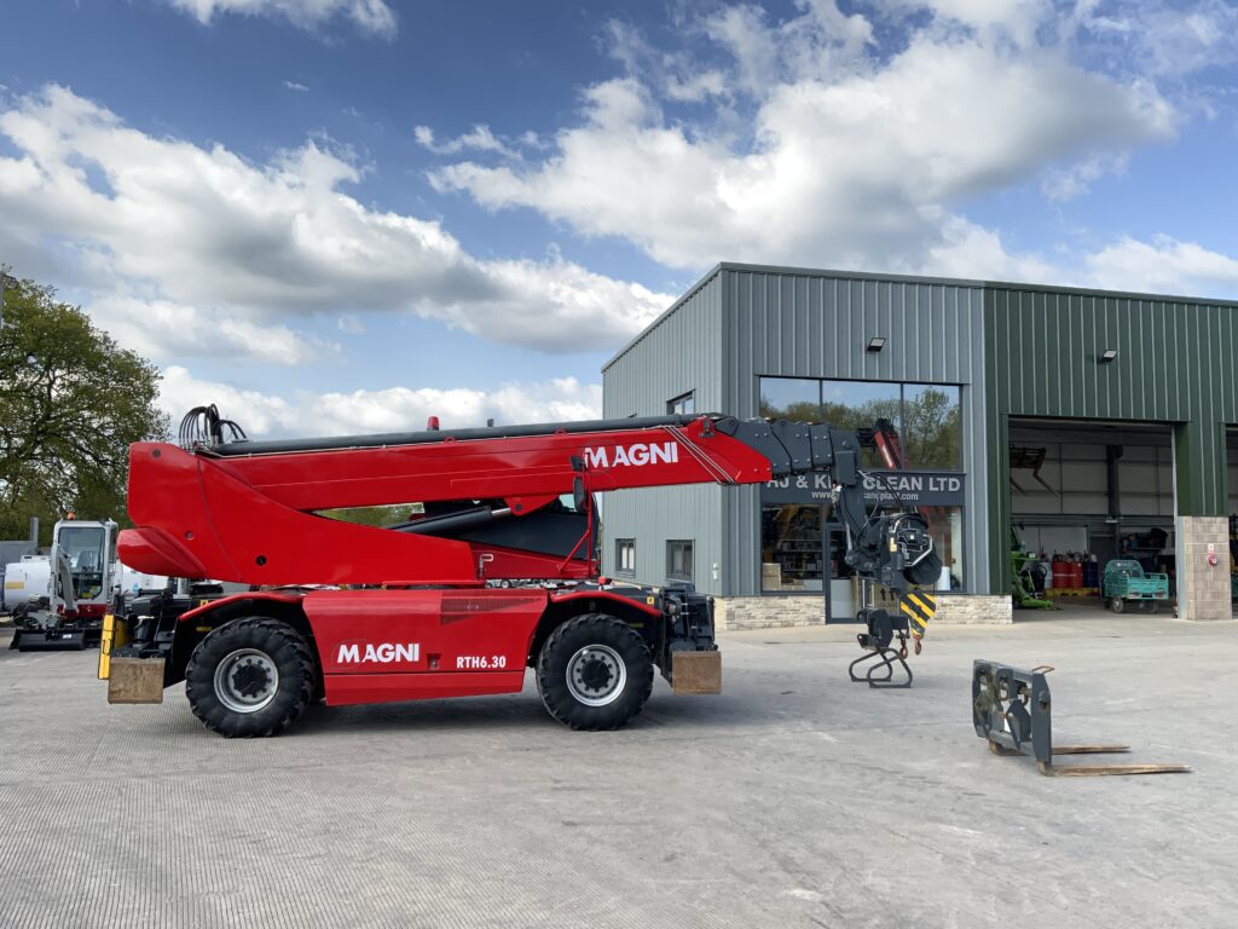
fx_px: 1037
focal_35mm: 29
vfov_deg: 48.2
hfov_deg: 61.7
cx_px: 619
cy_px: 464
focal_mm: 3
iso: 16
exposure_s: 1/415
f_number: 1.8
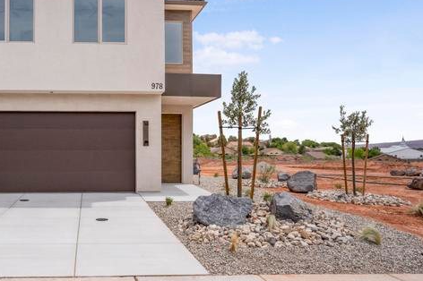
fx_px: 341
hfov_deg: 60.9
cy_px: 145
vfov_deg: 44.9
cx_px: 117
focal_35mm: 29
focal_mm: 19
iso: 250
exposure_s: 1/800
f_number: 9
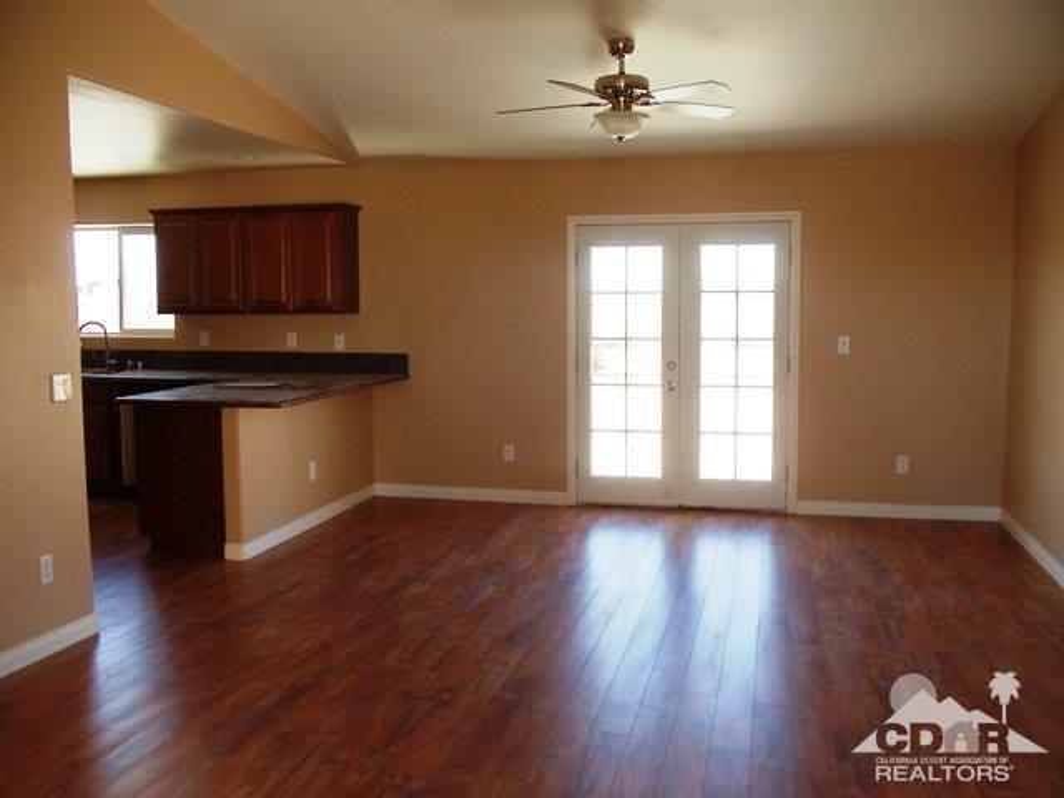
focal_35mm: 44
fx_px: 1352
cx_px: 532
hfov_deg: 42.9
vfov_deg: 32.9
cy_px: 399
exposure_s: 1/30
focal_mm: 6
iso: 80
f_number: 3.5
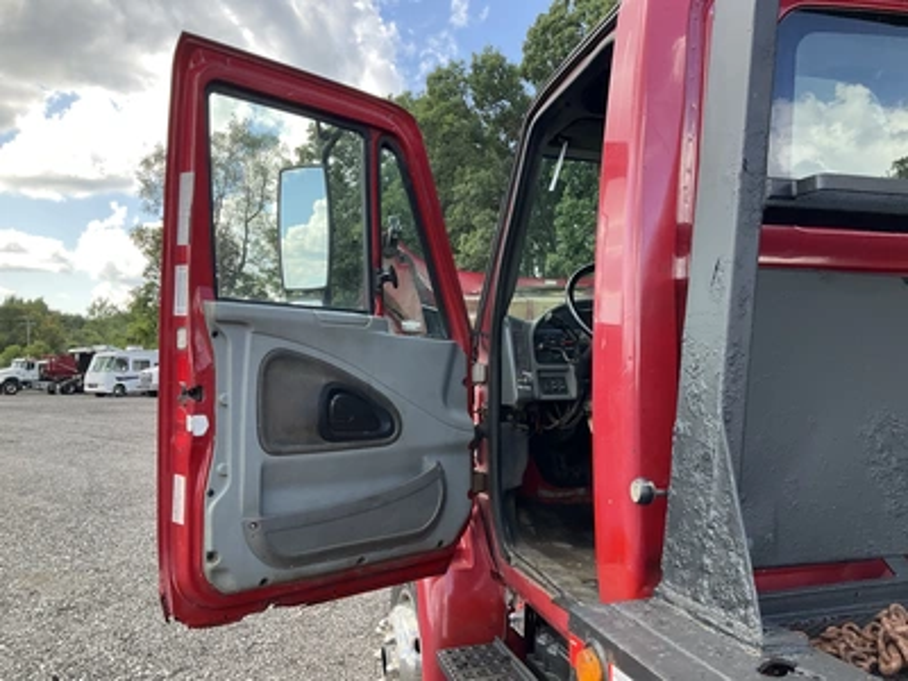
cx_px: 454
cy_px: 340
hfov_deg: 61.7
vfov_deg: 48.2
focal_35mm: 29
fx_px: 761
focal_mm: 3
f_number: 1.8
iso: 25
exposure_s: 1/264
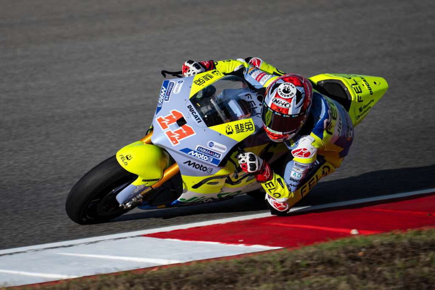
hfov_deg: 3.4
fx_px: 7251
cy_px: 145
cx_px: 218
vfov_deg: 2.3
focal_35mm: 600
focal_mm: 400
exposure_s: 1/1600
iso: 100
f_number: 5
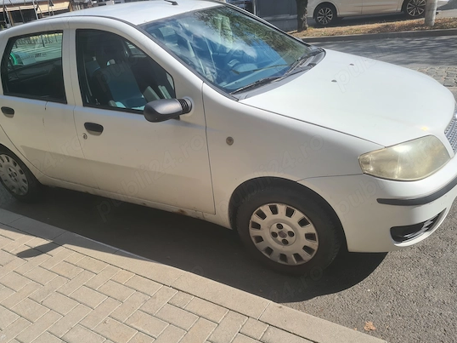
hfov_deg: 61.6
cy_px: 185
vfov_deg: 48.2
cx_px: 209
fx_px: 383
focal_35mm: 29
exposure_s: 1/2184
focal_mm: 5.4
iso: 50
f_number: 1.8
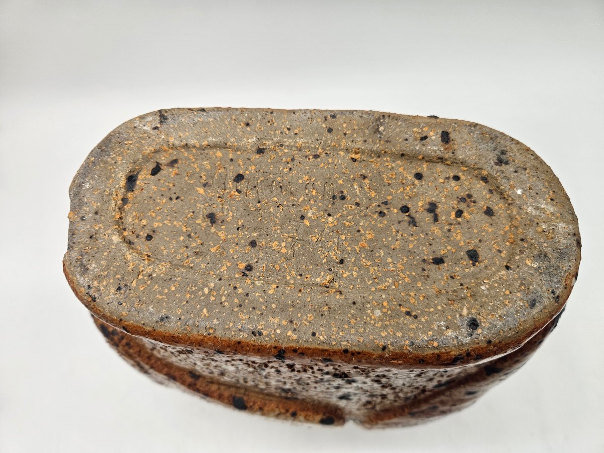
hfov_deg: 73.9
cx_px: 302
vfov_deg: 58.9
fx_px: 401
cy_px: 226
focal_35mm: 23
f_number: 1.8
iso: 40
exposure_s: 1/205
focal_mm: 5.4
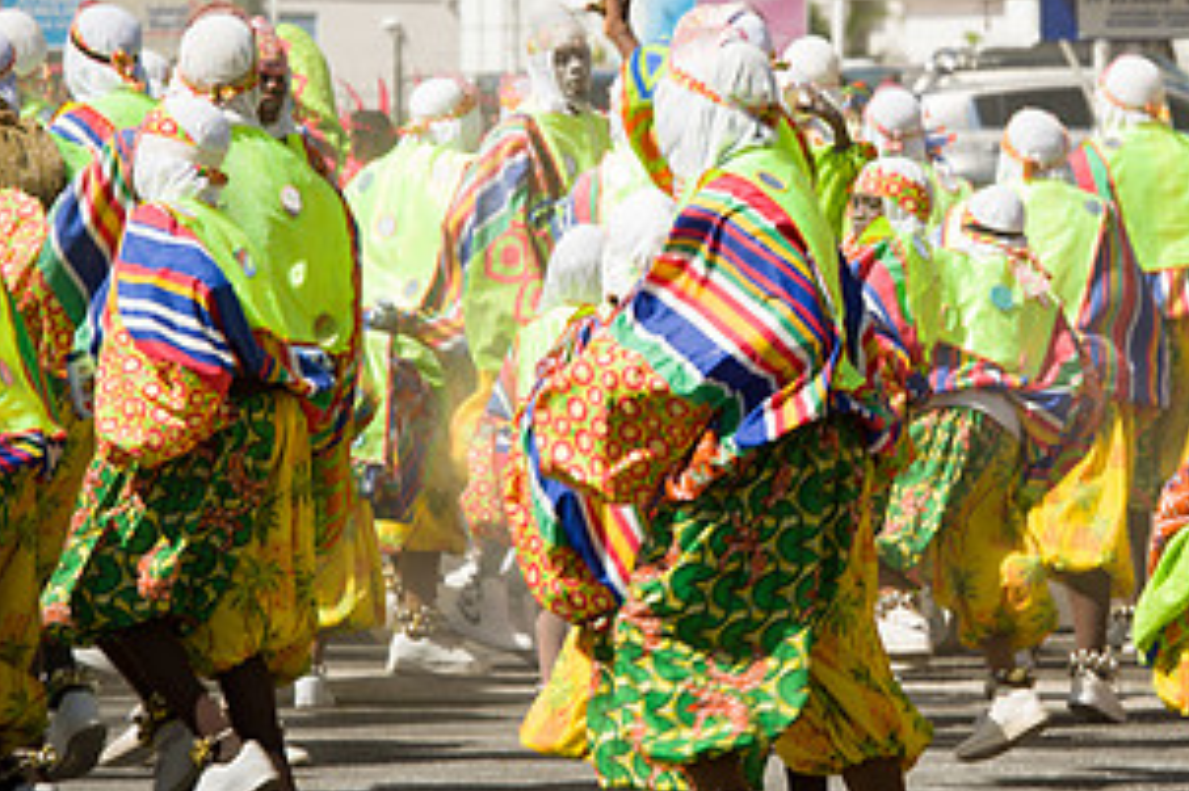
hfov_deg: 6.3
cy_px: 240
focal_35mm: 327
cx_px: 819
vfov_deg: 4.2
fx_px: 10794
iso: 100
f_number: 9
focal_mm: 170
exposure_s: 1/200
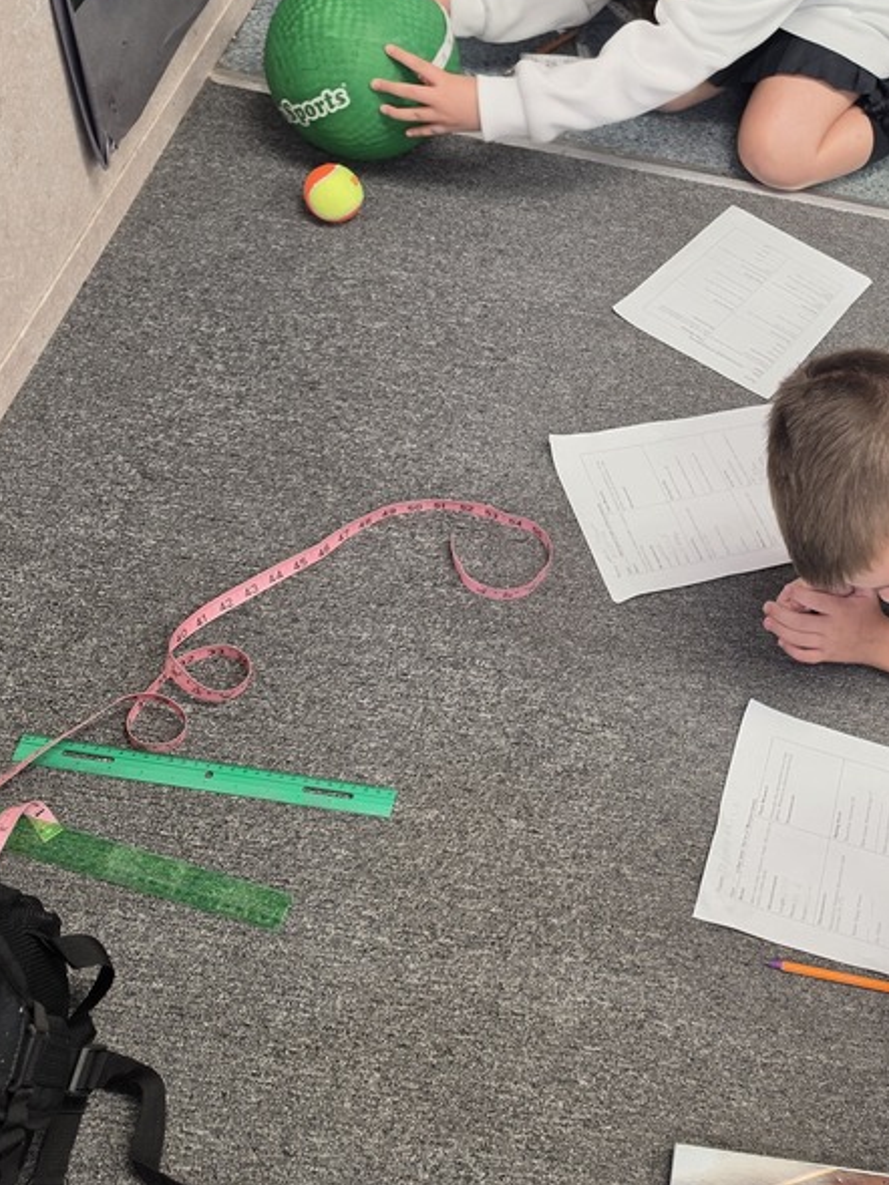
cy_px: 388
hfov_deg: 34.5
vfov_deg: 46.0
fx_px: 1369
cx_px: 752
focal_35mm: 40
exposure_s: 1/120
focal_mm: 6.5
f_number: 1.4
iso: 100
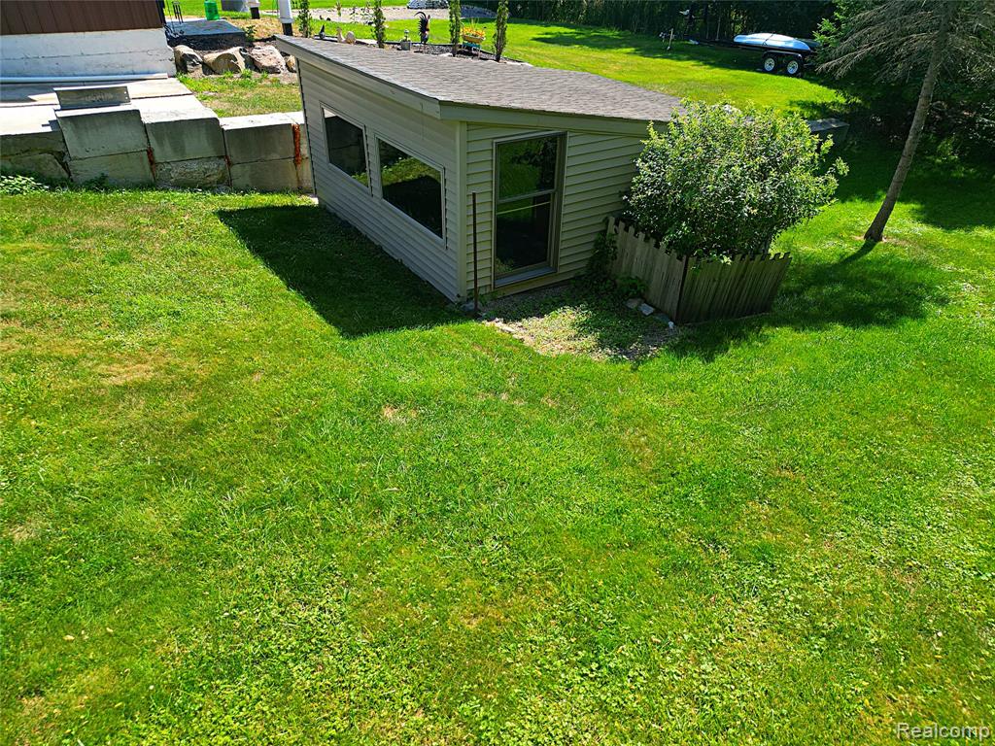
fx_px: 690
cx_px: 498
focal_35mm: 24
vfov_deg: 56.8
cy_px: 373
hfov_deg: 71.6
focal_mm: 6.7
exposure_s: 1/1000
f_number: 1.7
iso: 110
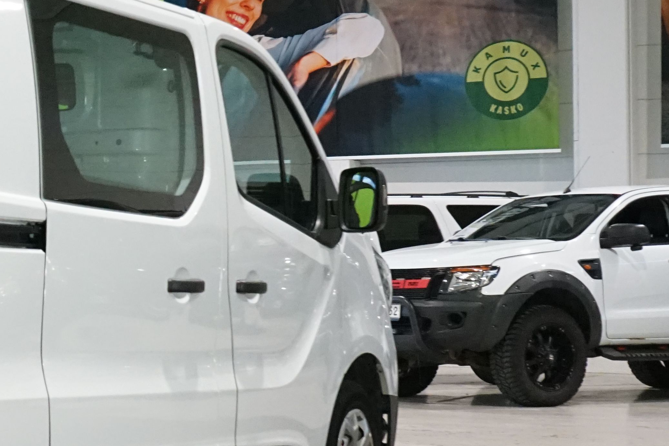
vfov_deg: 13.2
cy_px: 227
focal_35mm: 104
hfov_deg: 17.8
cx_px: -296
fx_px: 1933
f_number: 8
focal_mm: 36
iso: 6400
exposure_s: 1/125
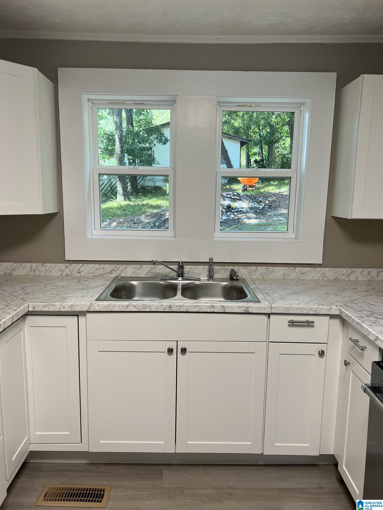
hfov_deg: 53.1
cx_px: 192
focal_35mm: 26
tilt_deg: -9.5
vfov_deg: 67.3
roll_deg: +0.0
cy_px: 255
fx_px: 384
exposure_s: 1/120
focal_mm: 5.7
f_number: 1.5
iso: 80
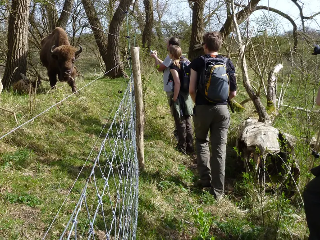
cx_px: 112
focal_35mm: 43
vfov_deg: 33.1
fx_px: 398
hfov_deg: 43.3
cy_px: 67
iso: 80
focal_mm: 4.9
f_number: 3.3
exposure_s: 1/400
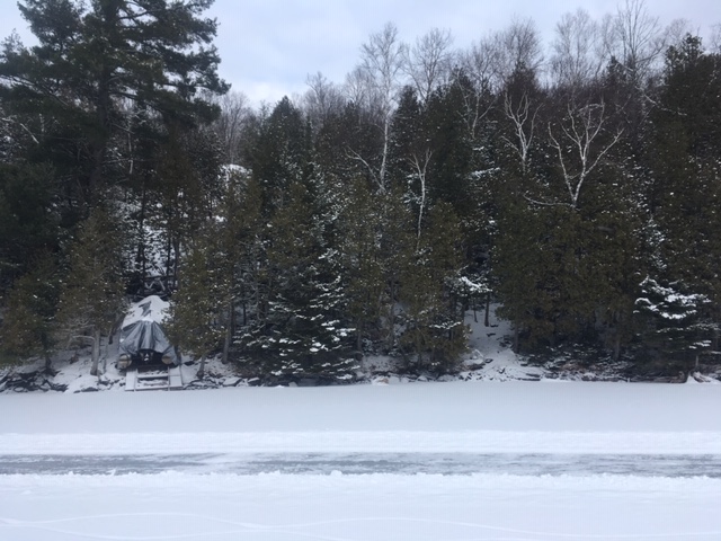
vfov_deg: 48.2
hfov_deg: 61.7
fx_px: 604
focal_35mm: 29
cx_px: 360
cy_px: 270
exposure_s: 1/601
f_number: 2.2
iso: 25
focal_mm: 4.15
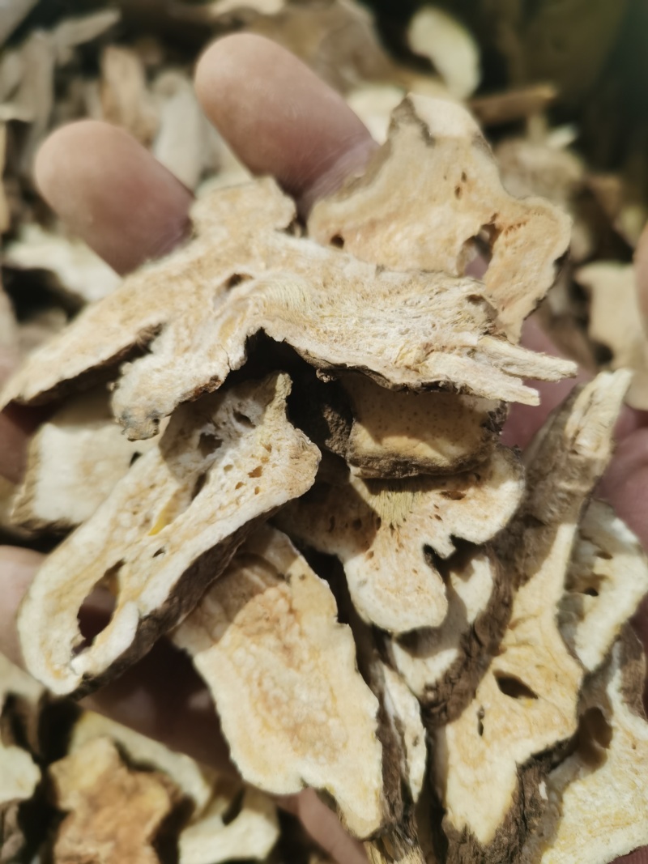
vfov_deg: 65.3
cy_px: 432
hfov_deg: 51.3
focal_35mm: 27
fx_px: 674
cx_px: 324
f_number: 1.8
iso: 320
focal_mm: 5.58
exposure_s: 1/33.3
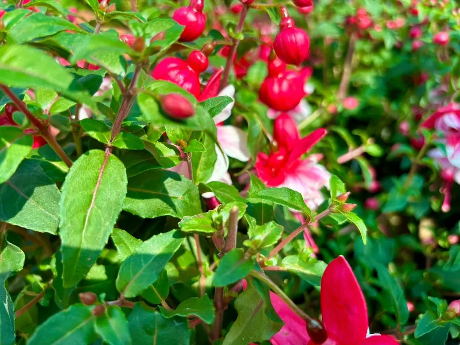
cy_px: 172
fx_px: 346
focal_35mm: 26
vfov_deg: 53.1
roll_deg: -2.8
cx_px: 230
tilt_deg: -33.2
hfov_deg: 67.3
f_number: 1.6
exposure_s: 1/384
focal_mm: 5.96
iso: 50
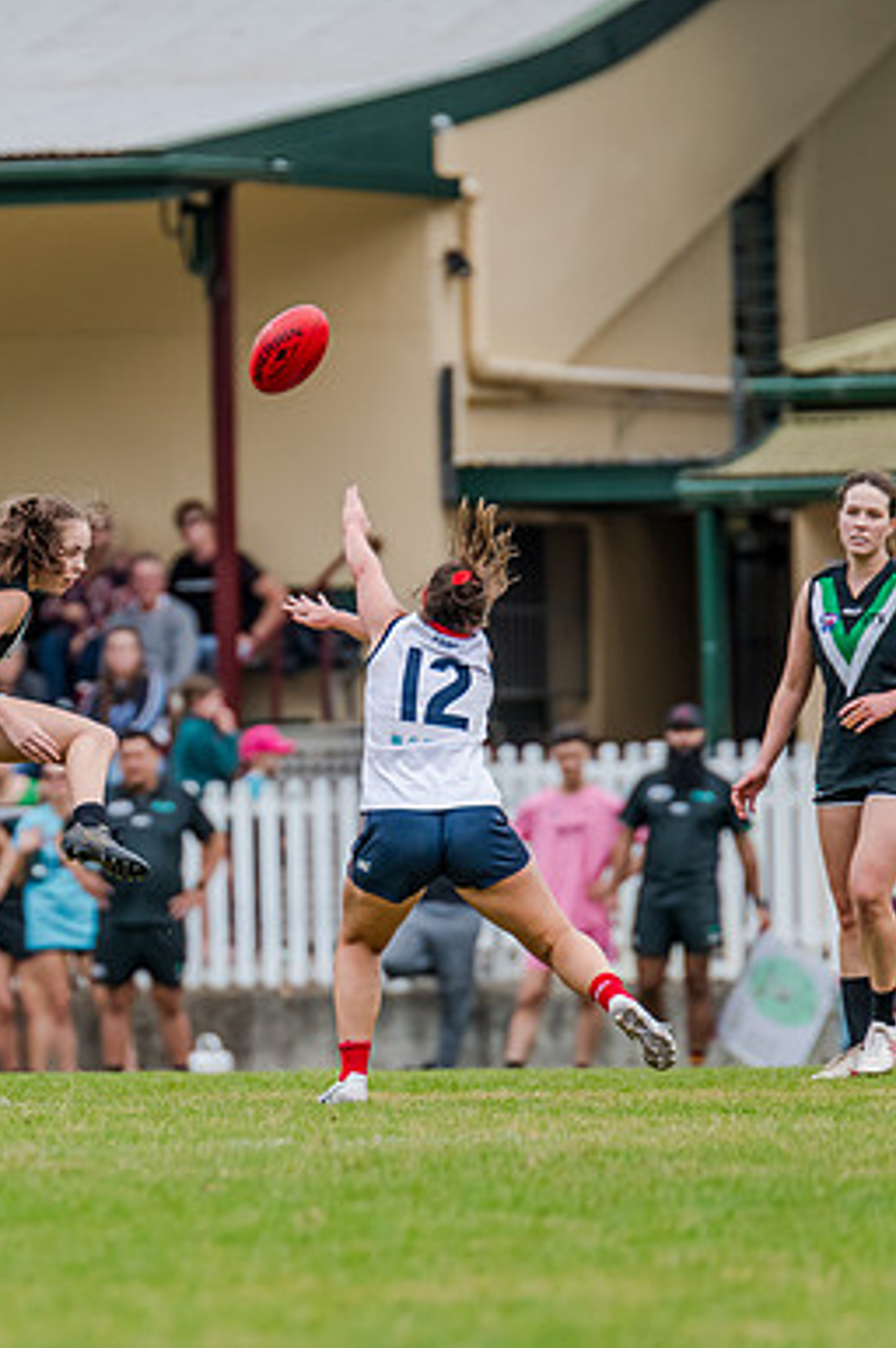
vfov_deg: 3.2
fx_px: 24122
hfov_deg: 2.1
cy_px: 674
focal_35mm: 645
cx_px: -14
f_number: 5
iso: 800
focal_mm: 420
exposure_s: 1/1600
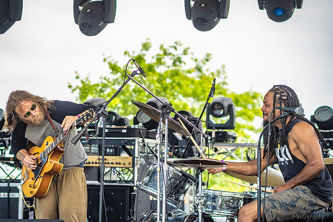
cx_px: 117
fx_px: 1621
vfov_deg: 7.8
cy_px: 113
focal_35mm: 175
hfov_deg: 11.7
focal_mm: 135
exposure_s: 1/640
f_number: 5
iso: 500
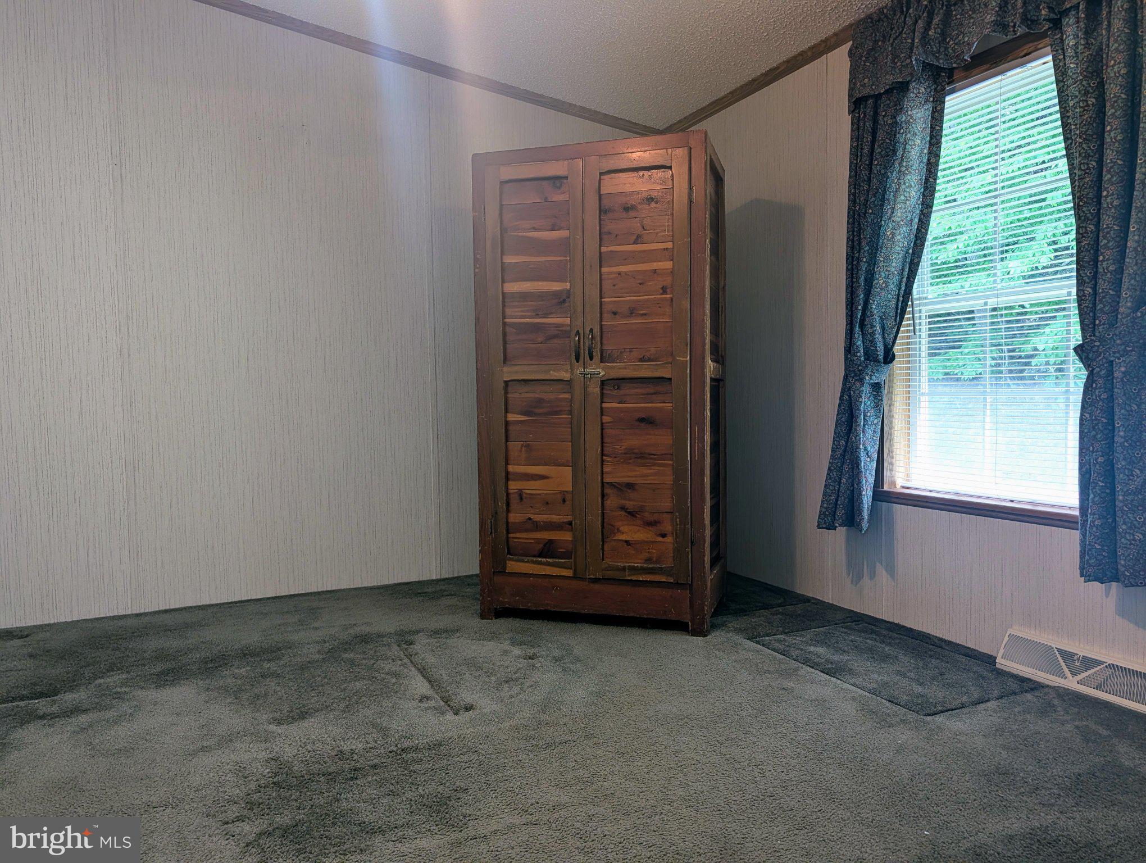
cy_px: 432
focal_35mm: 24
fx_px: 796
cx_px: 573
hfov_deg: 71.5
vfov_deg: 56.9
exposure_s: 1/30
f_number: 1.68
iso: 87
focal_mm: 6.9
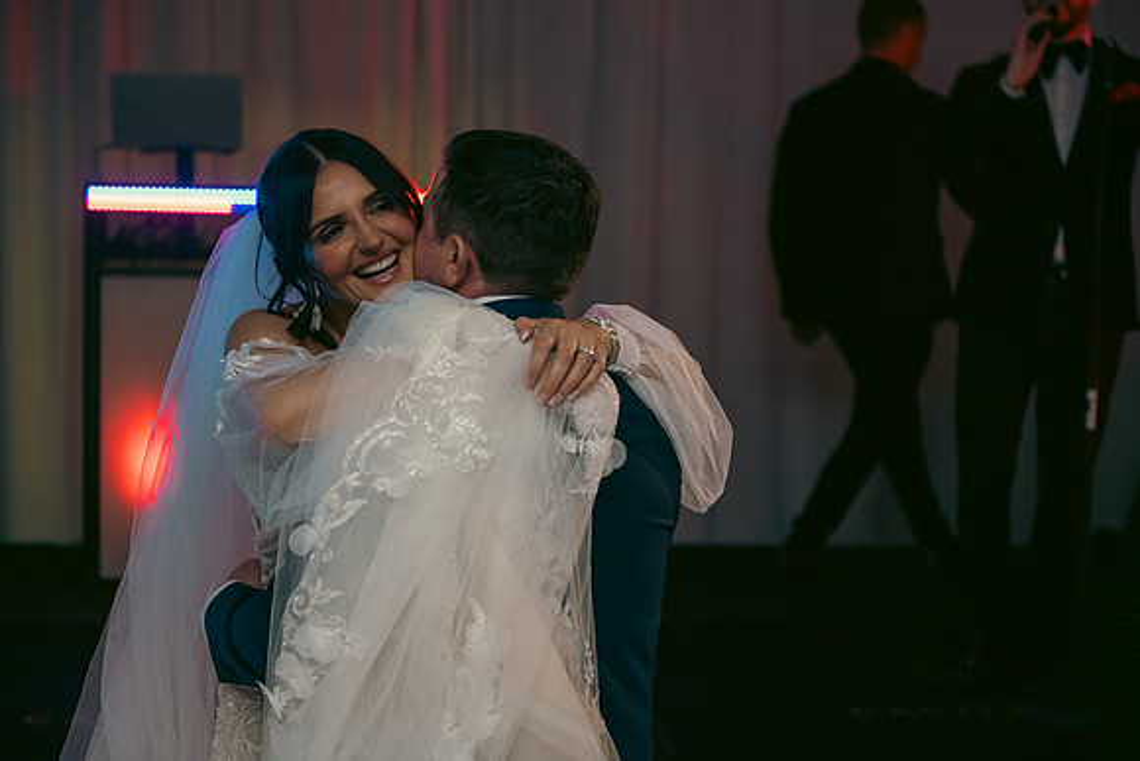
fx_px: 2217
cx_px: 570
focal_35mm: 70
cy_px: 380
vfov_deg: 19.5
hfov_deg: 28.8
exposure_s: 1/160
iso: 640
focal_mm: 70
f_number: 3.5
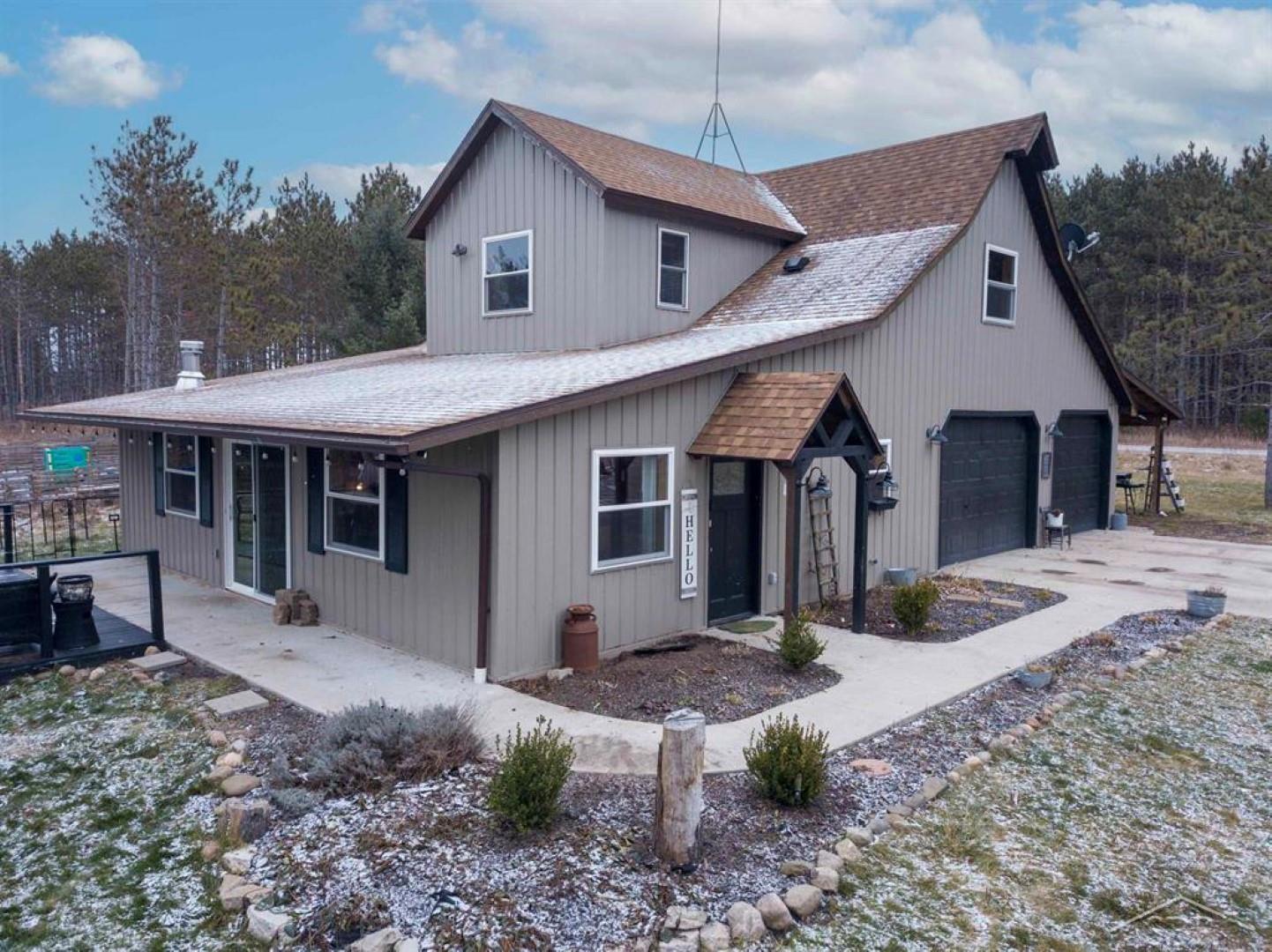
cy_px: 476
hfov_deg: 67.3
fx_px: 955
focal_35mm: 26
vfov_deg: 53.0
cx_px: 636
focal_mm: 4.73
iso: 100
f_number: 2.2
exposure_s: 1/100
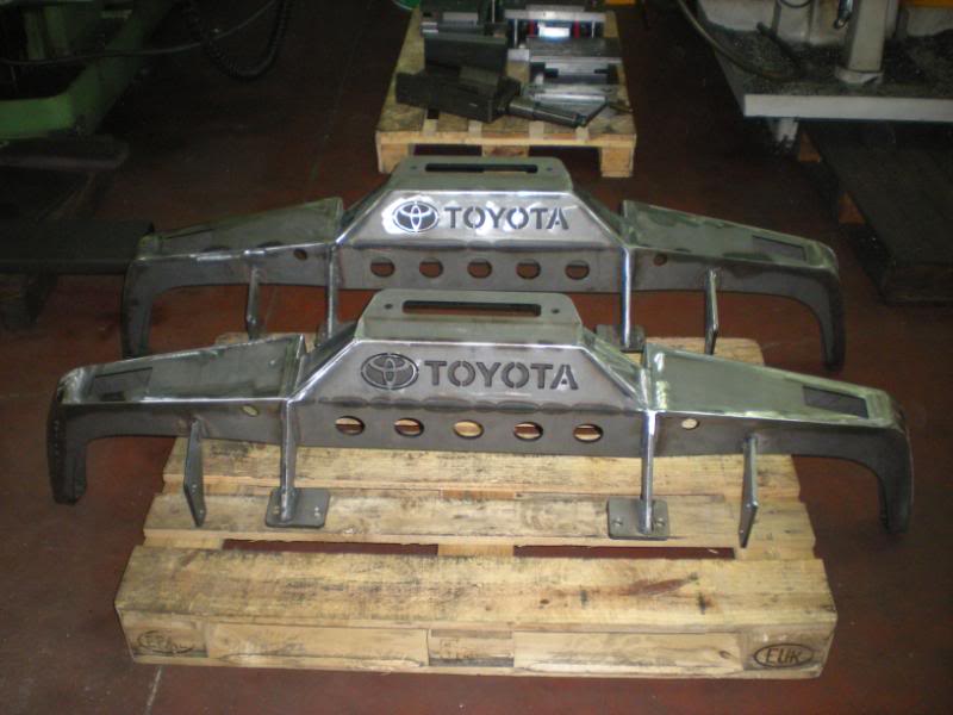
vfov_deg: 37.7
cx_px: 476
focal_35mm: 38
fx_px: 1046
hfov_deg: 49.0
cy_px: 358
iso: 311
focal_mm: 6.3
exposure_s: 1/60
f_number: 3.1
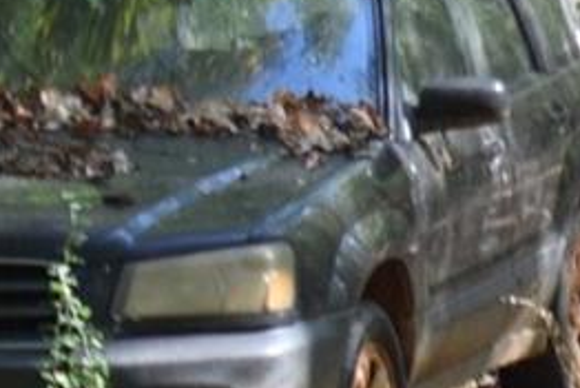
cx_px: 1682
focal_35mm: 281
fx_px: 4530
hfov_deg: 6.7
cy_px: 171
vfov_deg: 4.9
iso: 500
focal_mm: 24
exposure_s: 1/125
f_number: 5.6
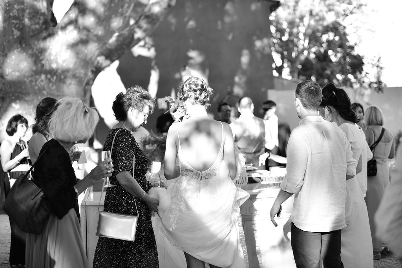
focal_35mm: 50
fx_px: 558
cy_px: 134
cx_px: 201
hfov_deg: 39.6
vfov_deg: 27.0
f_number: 2.5
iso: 100
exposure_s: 1/400
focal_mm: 50
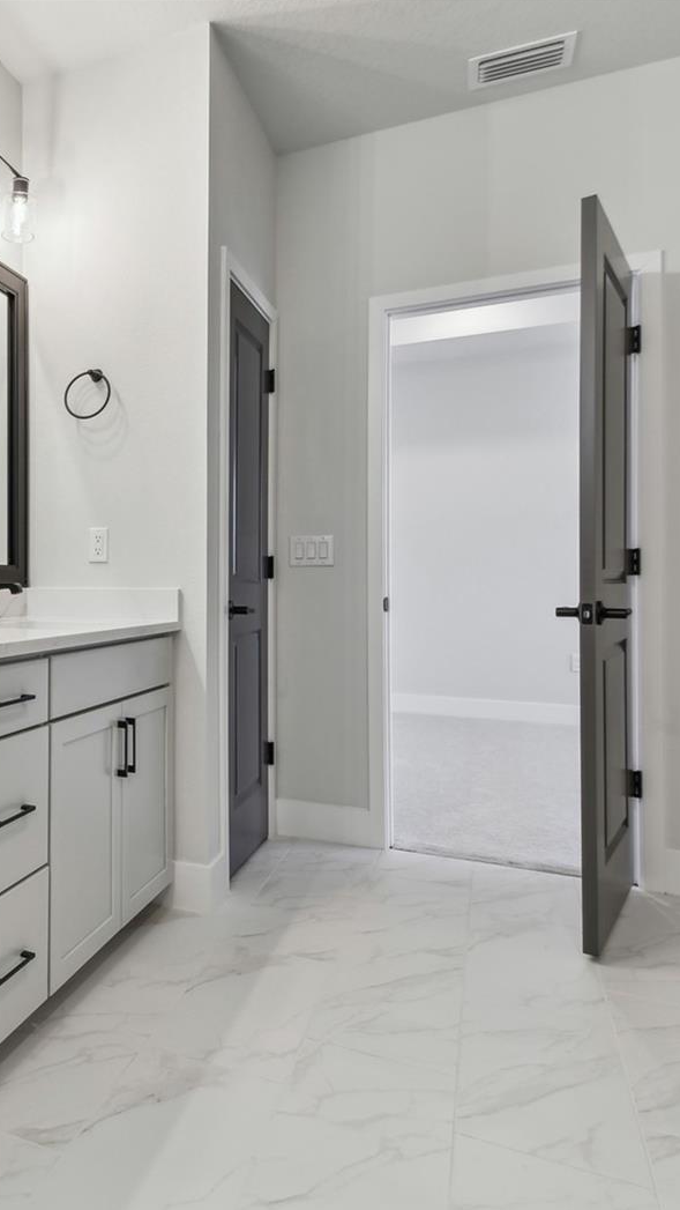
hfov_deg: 42.7
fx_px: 769
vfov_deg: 76.3
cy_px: 609
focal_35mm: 24
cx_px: 38
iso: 100
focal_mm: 10
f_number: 7.1
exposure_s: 1/20
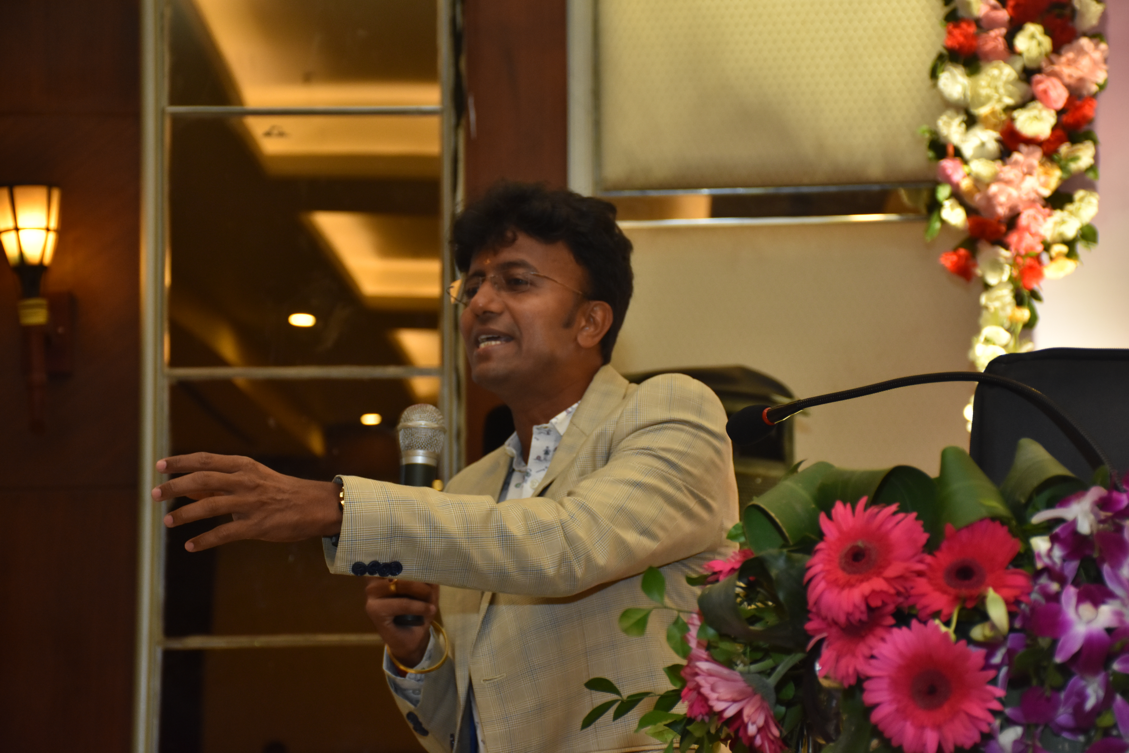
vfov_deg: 15.2
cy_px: 376
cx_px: 564
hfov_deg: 22.6
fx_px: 2822
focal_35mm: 90
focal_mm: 60
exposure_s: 1/125
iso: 1000
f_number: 5
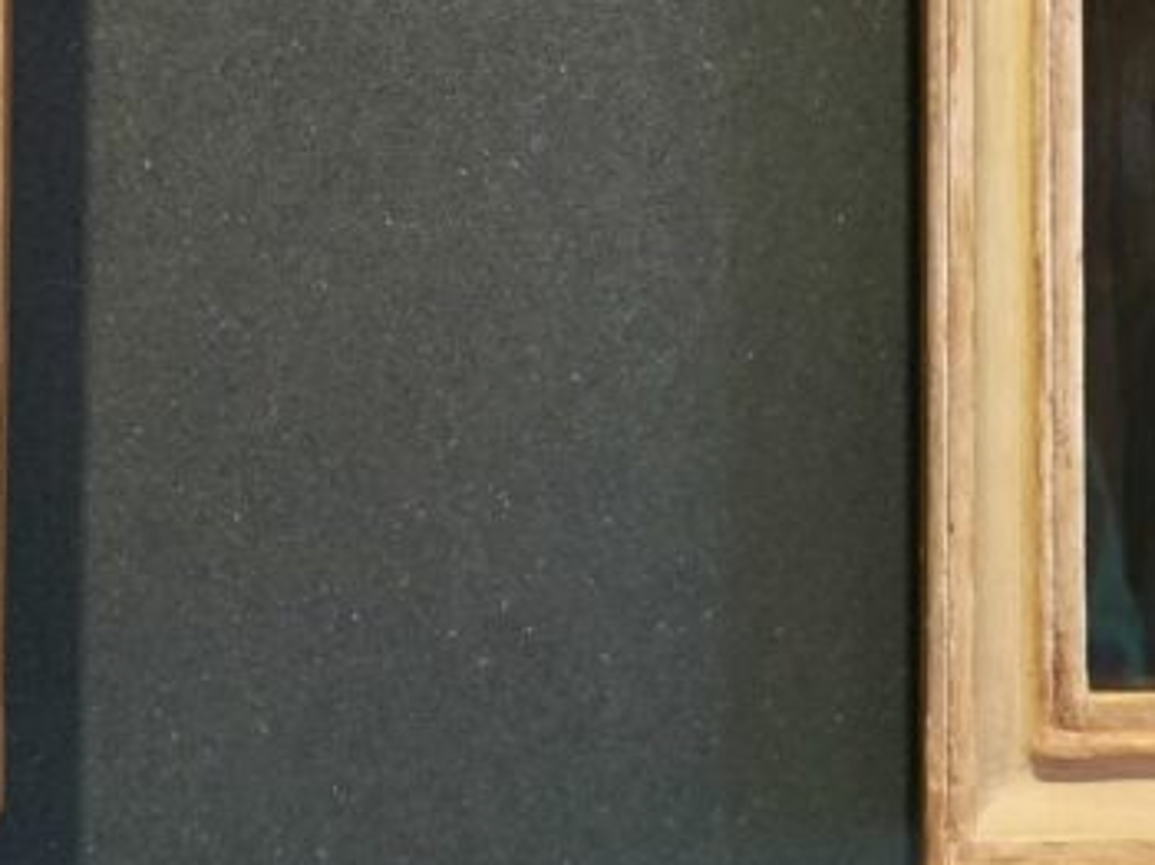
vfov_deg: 18.4
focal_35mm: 79
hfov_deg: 24.7
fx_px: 2634
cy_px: 152
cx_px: 488
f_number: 1.6
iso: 320
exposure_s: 1/40
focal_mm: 5.56
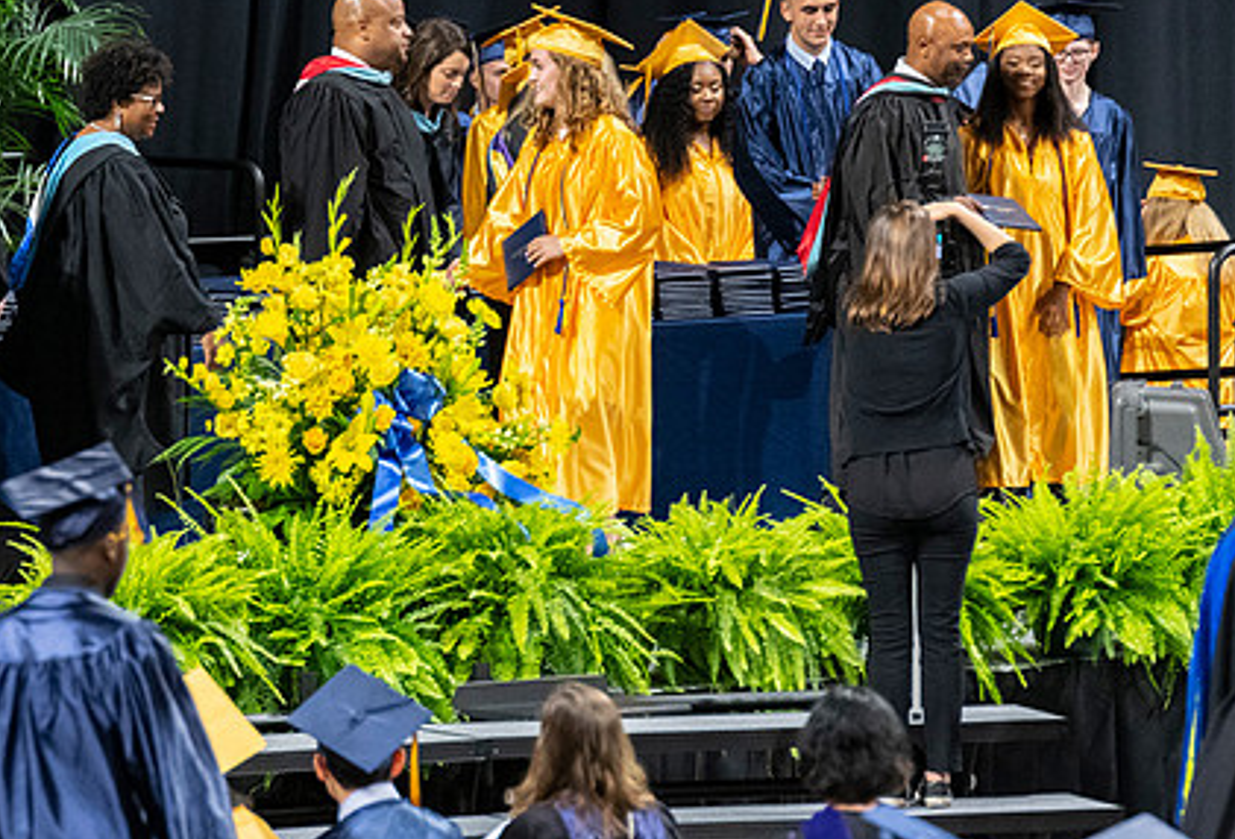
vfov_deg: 3.6
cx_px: 330
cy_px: 330
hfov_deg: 5.3
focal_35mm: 390
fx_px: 13457
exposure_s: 1/200
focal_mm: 190
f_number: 4
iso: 2000
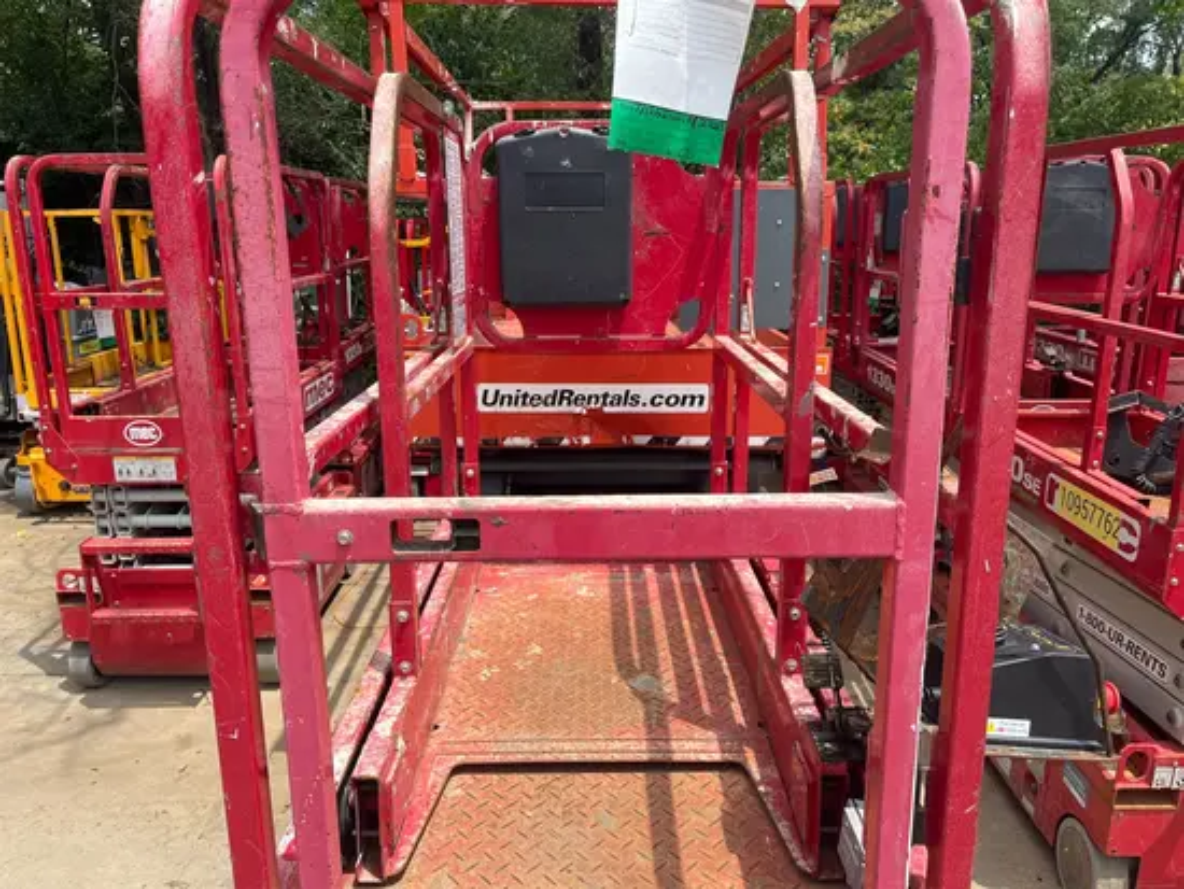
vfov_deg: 53.1
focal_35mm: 26
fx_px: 890
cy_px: 444
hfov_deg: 67.3
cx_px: 592
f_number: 1.6
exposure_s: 1/1721
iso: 50
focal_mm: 5.1
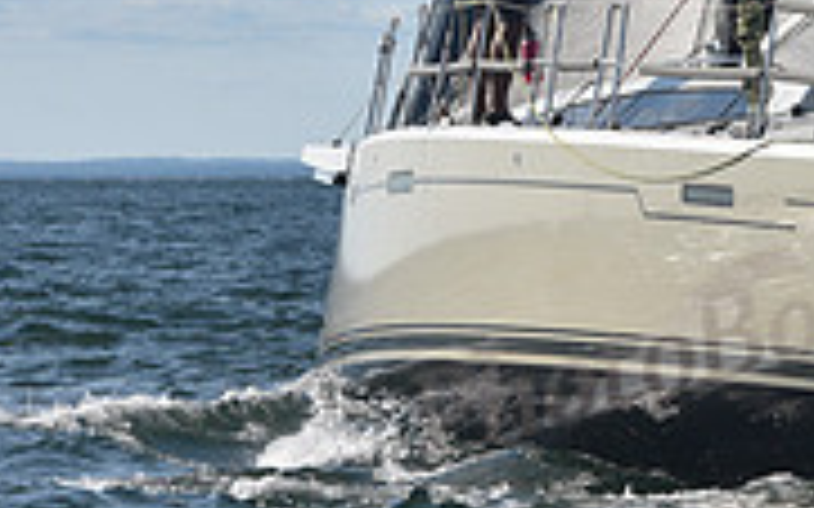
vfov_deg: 4.1
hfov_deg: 6.4
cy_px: 47
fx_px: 7119
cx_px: 1282
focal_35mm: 321
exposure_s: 1/1000
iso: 250
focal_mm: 98
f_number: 6.3
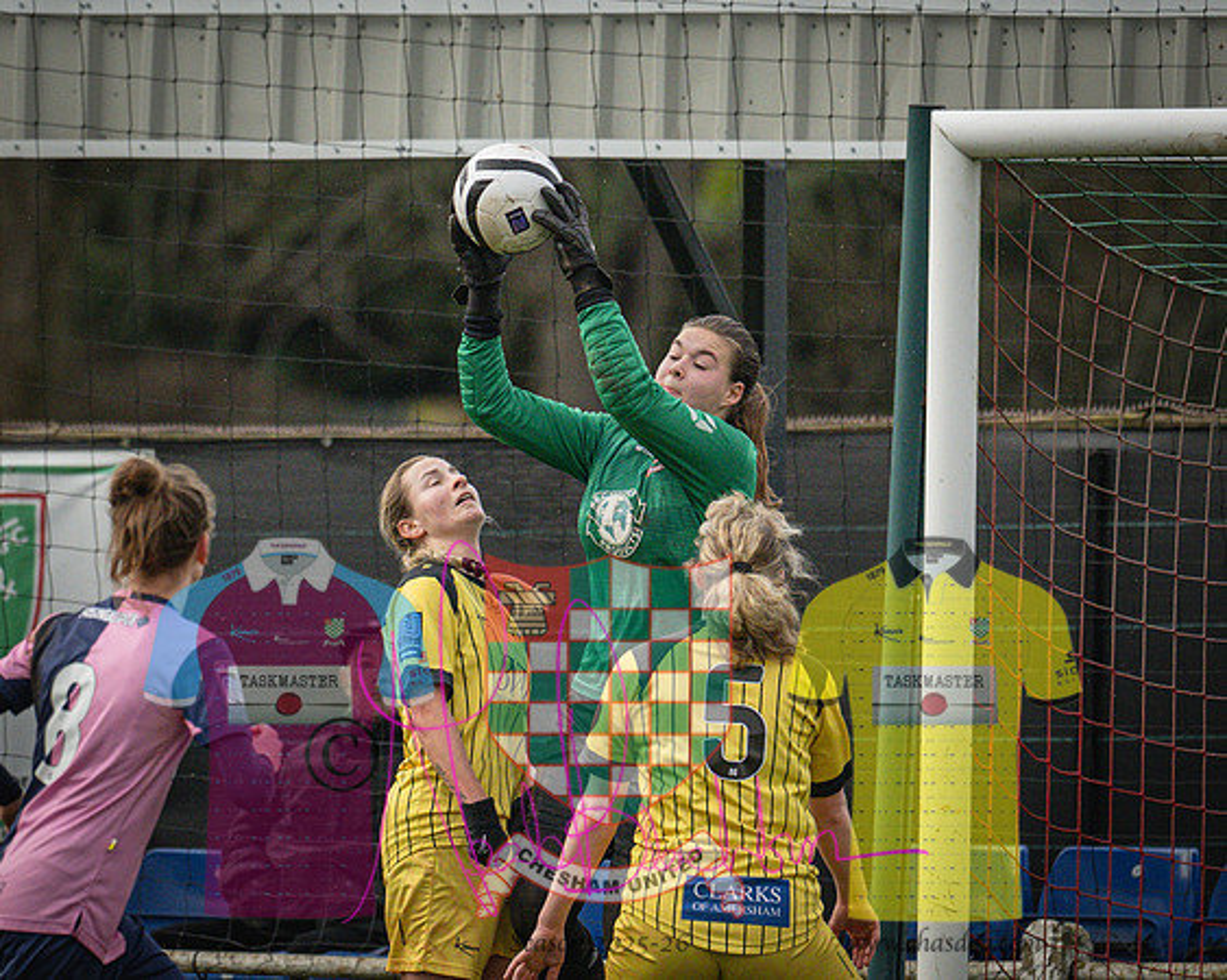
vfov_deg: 1.5
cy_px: 366
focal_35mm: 1020
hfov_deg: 1.9
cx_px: 497
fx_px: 37020
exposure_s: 1/3200
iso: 2000
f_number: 4.5
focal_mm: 400
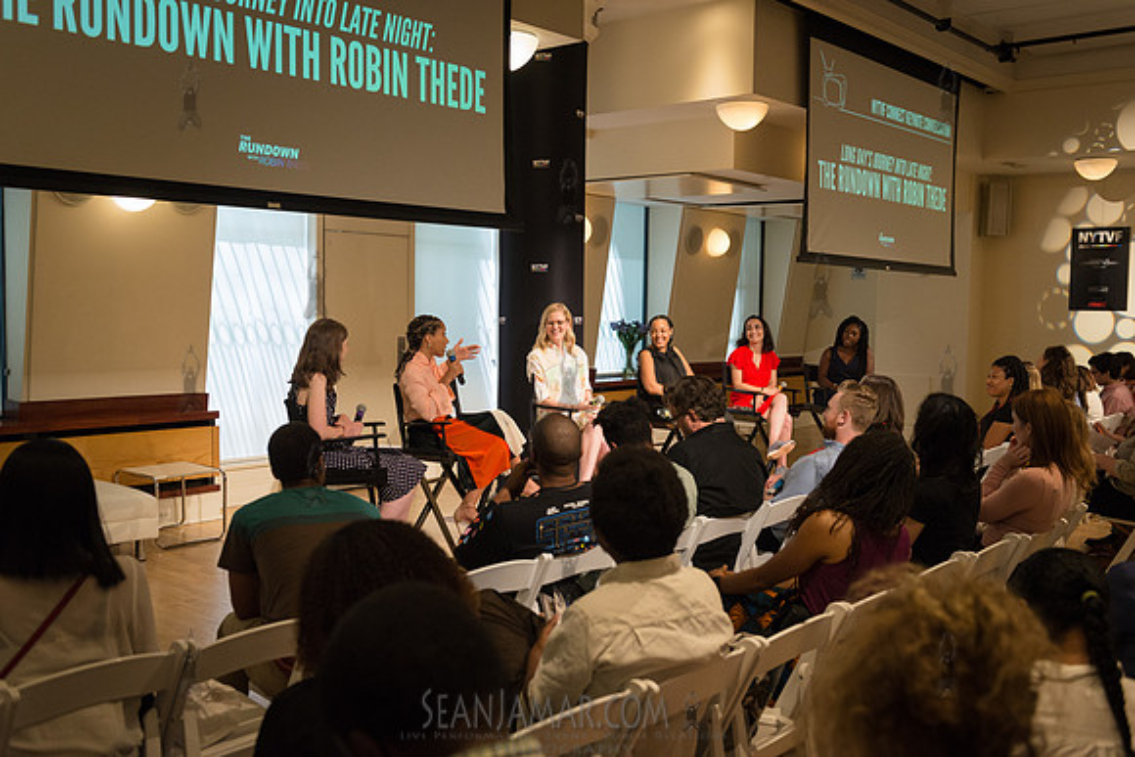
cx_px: 568
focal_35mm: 35
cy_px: 378
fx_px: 1104
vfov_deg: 37.9
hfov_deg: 54.4
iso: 2500
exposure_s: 1/250
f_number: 4
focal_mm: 35
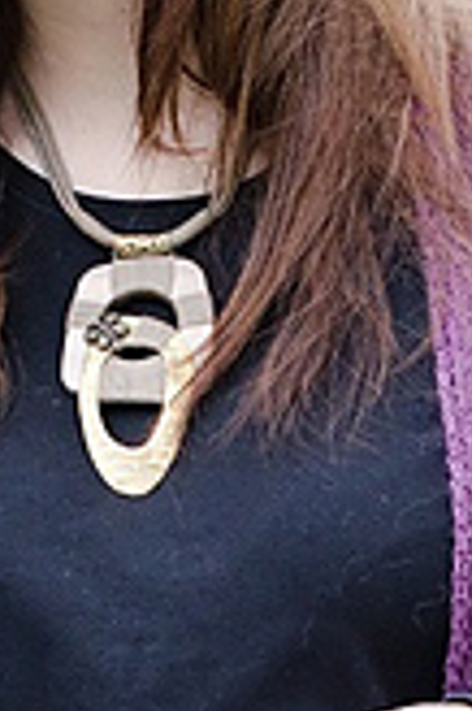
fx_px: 8080
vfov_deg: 5.0
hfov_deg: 3.3
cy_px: 585
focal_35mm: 410
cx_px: 61
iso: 640
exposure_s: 1/100
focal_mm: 70
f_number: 5.6
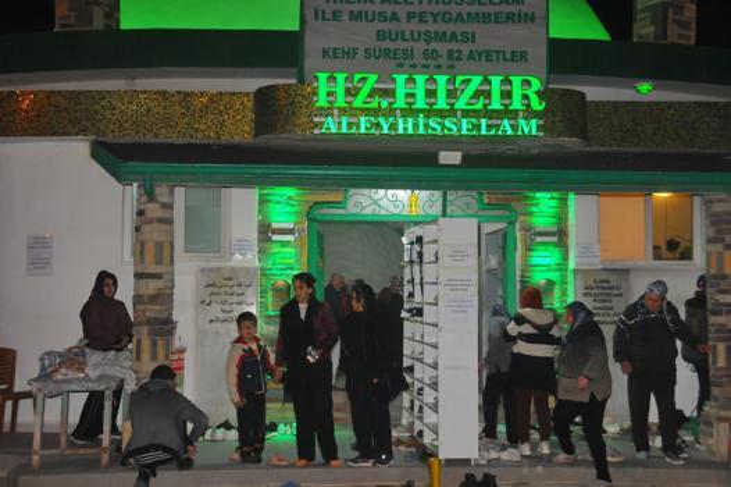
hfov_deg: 41.1
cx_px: 366
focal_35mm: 48
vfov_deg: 28.0
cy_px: 244
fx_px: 974
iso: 2000
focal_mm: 32
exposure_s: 1/60
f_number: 6.3
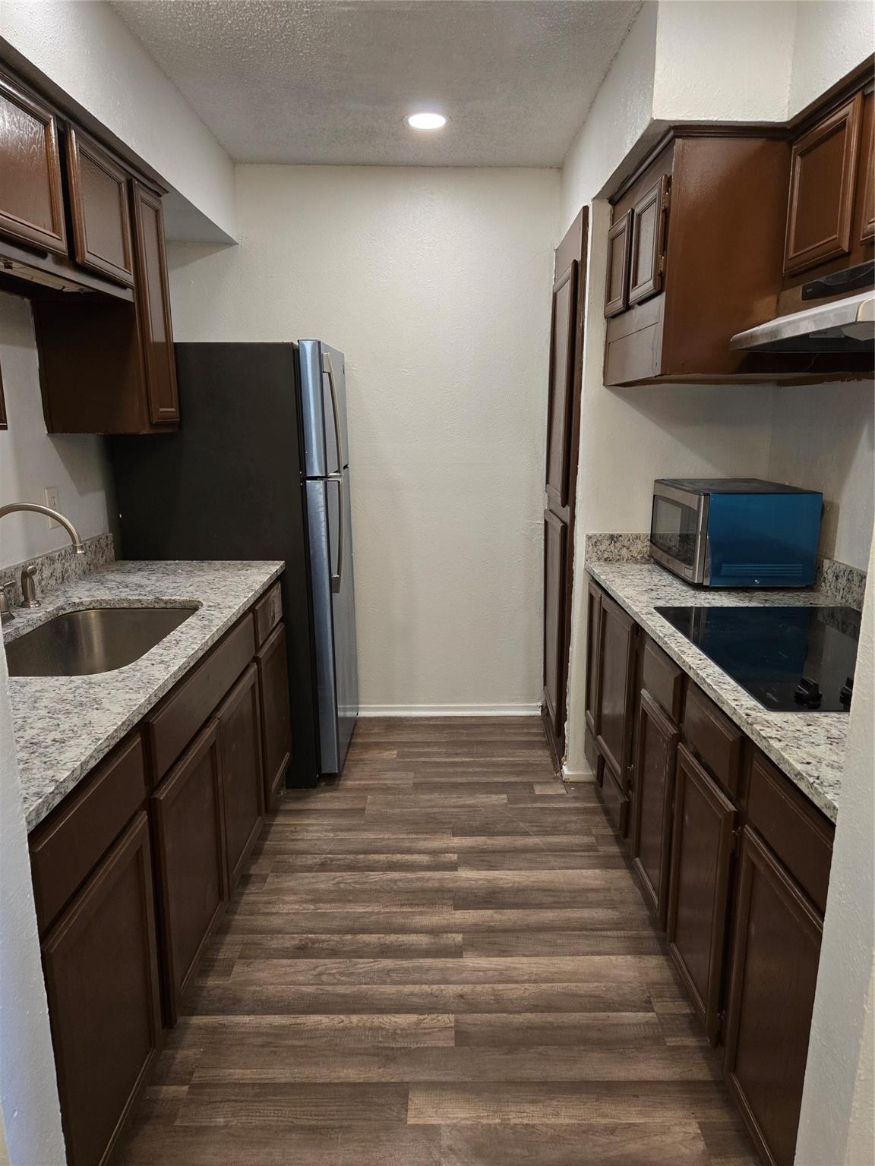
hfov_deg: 58.9
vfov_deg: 73.9
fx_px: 775
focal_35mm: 23
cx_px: 438
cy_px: 583
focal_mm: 5.4
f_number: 1.8
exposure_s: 1/120
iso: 320
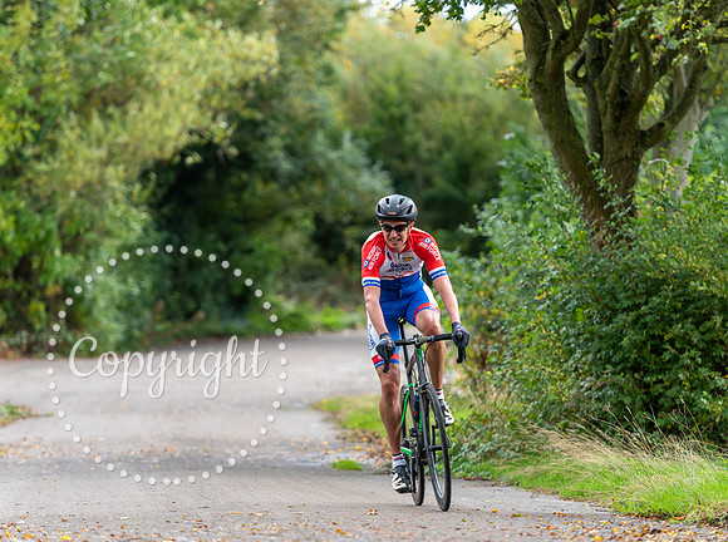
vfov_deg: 7.6
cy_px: 287
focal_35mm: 195
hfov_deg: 10.2
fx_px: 4088
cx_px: 378
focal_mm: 170
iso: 250
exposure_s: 1/400
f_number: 2.8
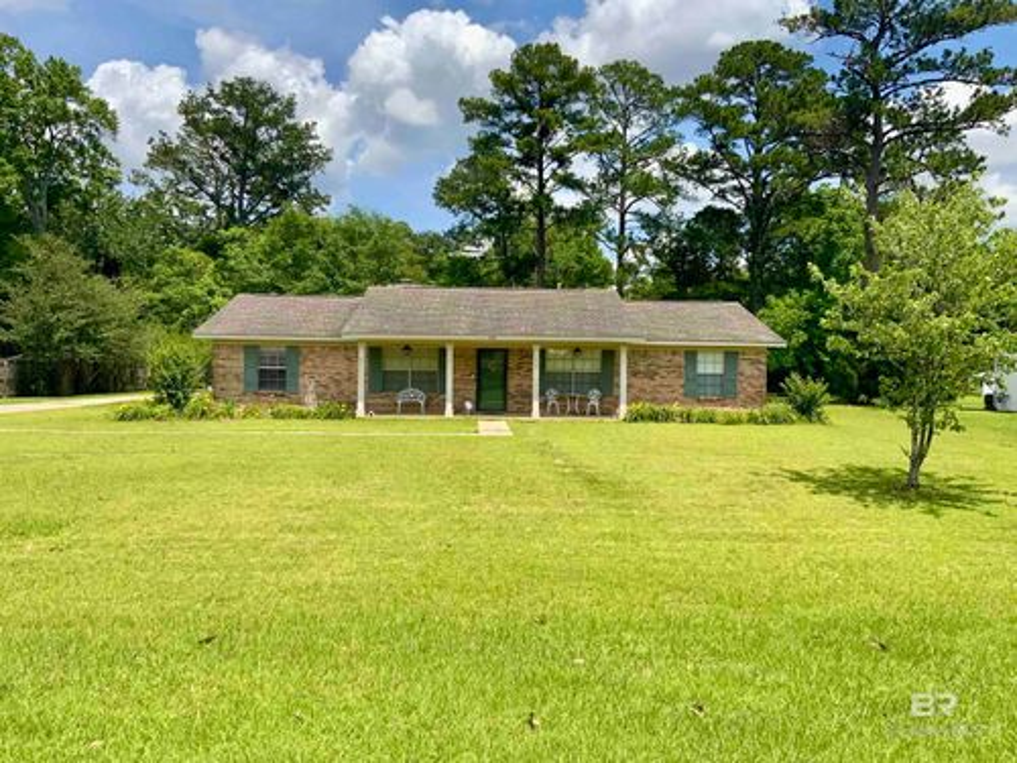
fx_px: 852
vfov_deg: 48.2
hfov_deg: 61.7
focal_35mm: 29
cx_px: 508
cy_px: 382
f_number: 1.8
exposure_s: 1/1675
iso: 16
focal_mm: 3
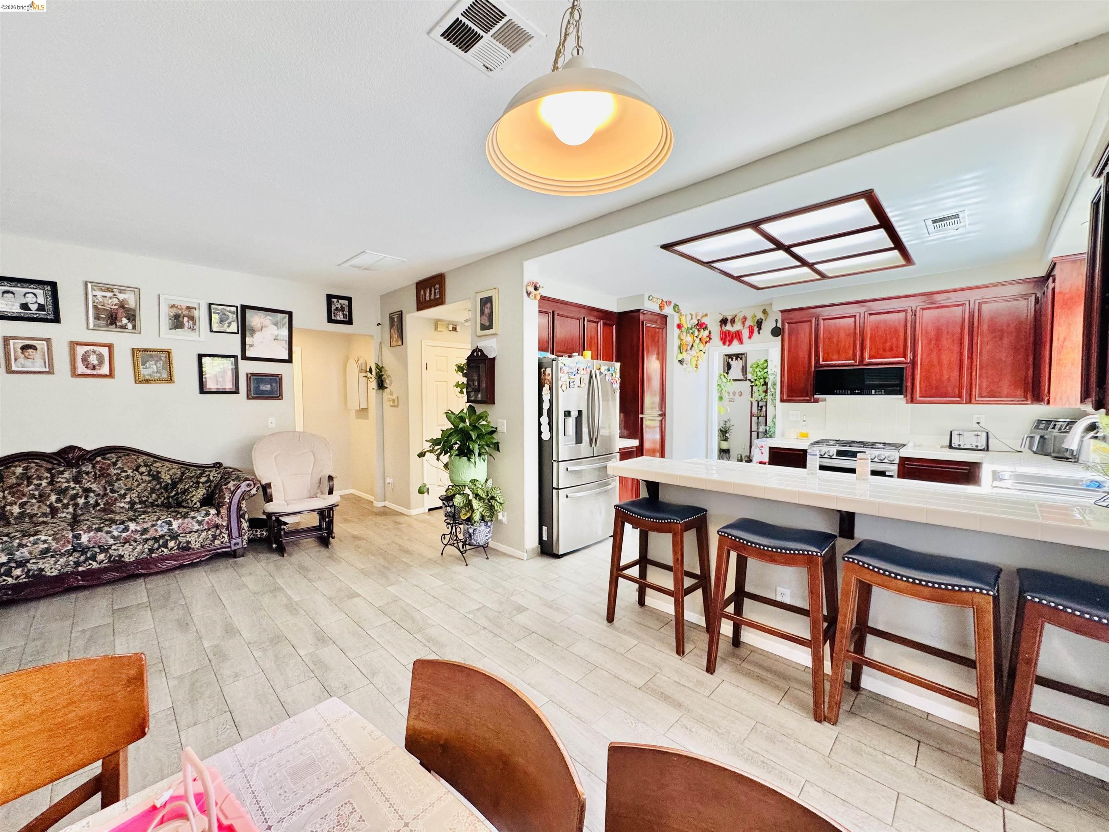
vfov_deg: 85.7
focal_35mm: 14
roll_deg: -0.2
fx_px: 449
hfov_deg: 102.1
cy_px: 416
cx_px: 554
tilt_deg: -3.1
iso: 200
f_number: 2.2
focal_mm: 2.22
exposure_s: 1/120
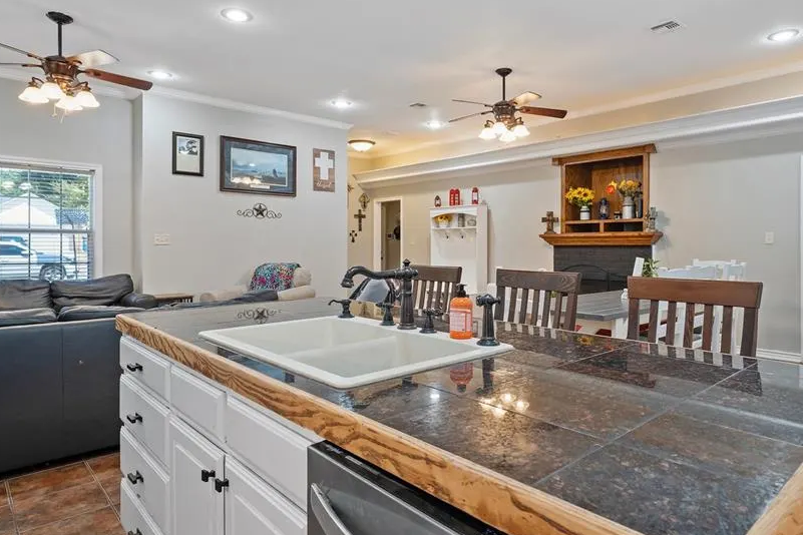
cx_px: 442
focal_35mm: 23
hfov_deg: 75.9
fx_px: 513
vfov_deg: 55.1
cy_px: 254
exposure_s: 1/10
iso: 800
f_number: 8
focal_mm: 18
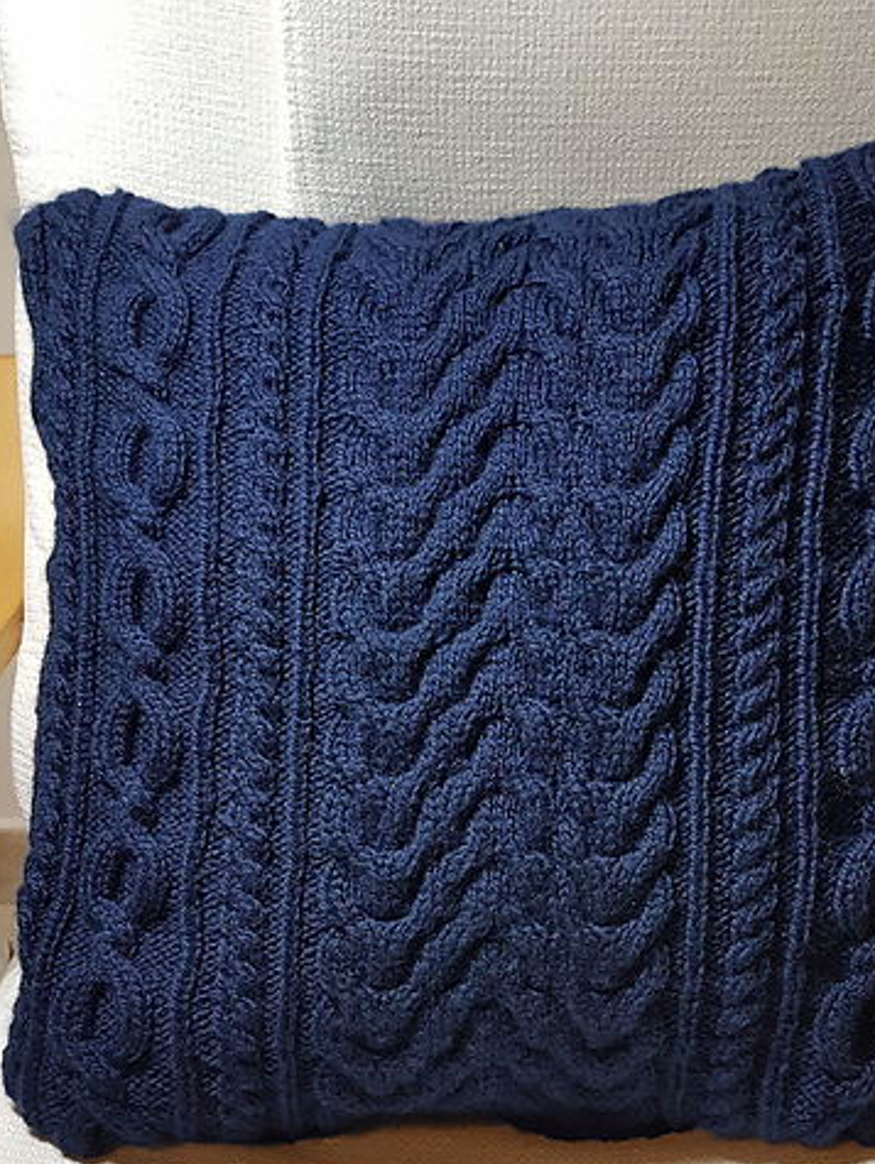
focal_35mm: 35
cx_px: 517
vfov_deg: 51.9
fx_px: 1178
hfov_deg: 40.6
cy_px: 743
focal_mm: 4.2
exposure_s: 1/50
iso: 200
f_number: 1.7
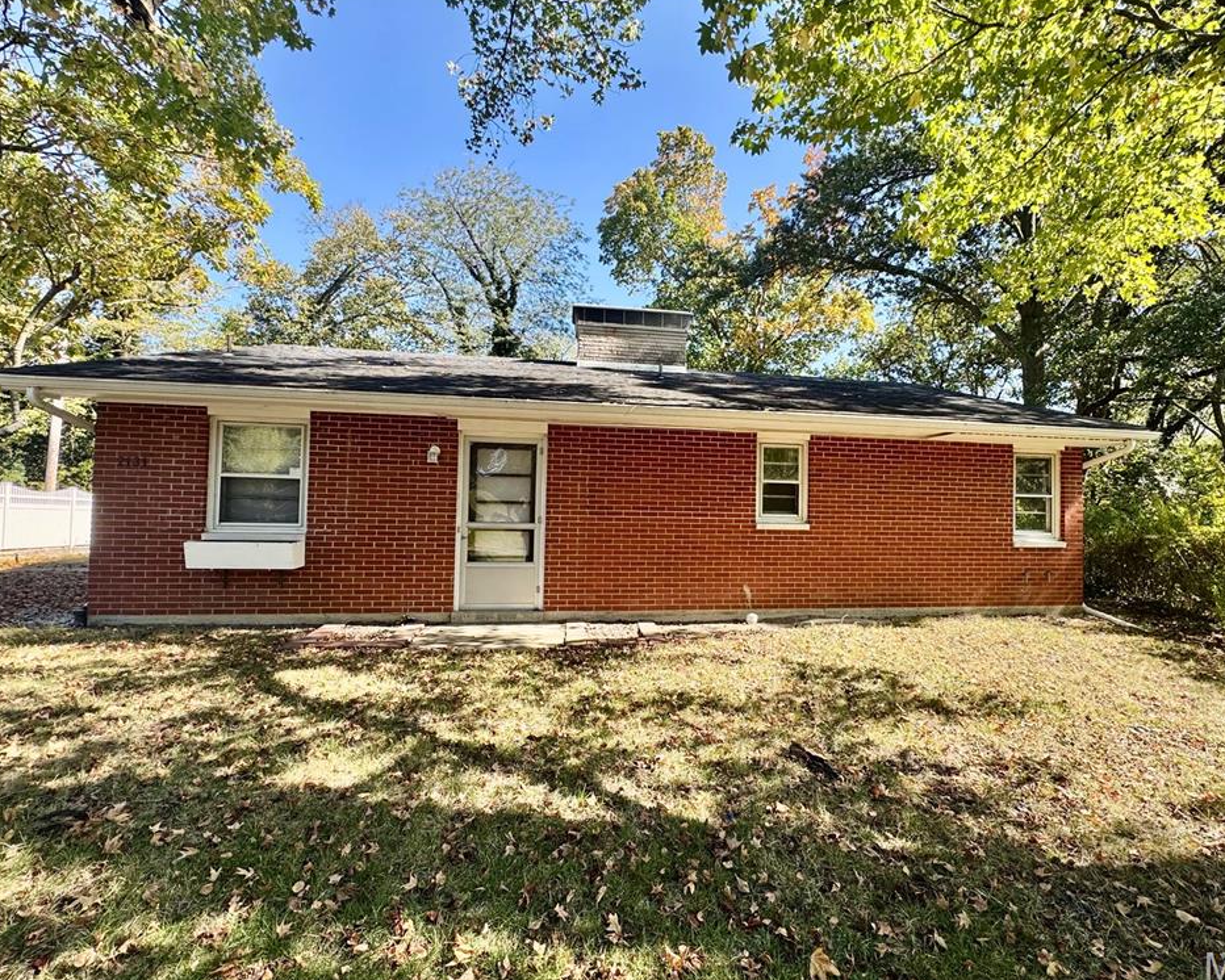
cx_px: 664
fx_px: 544
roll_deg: +0.3
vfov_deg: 84.1
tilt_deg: +2.1
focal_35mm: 15
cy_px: 491
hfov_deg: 96.6
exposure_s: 1/307
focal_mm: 2.22
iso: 40
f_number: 2.2
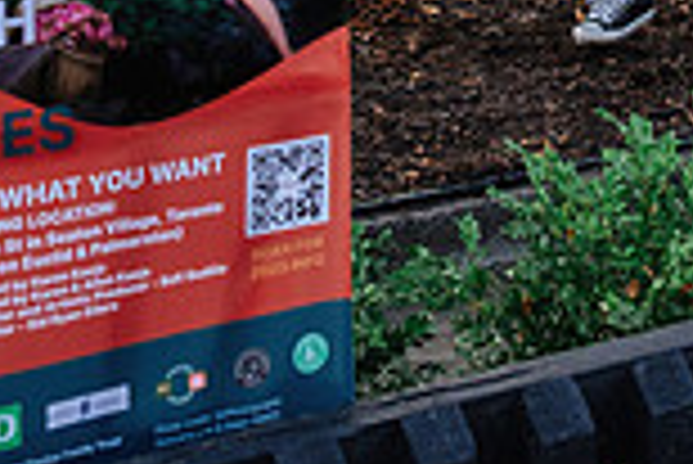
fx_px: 1830
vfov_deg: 13.4
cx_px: 634
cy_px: -295
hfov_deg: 20.9
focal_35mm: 95
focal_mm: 16
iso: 800
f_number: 3.6
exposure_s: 1/400
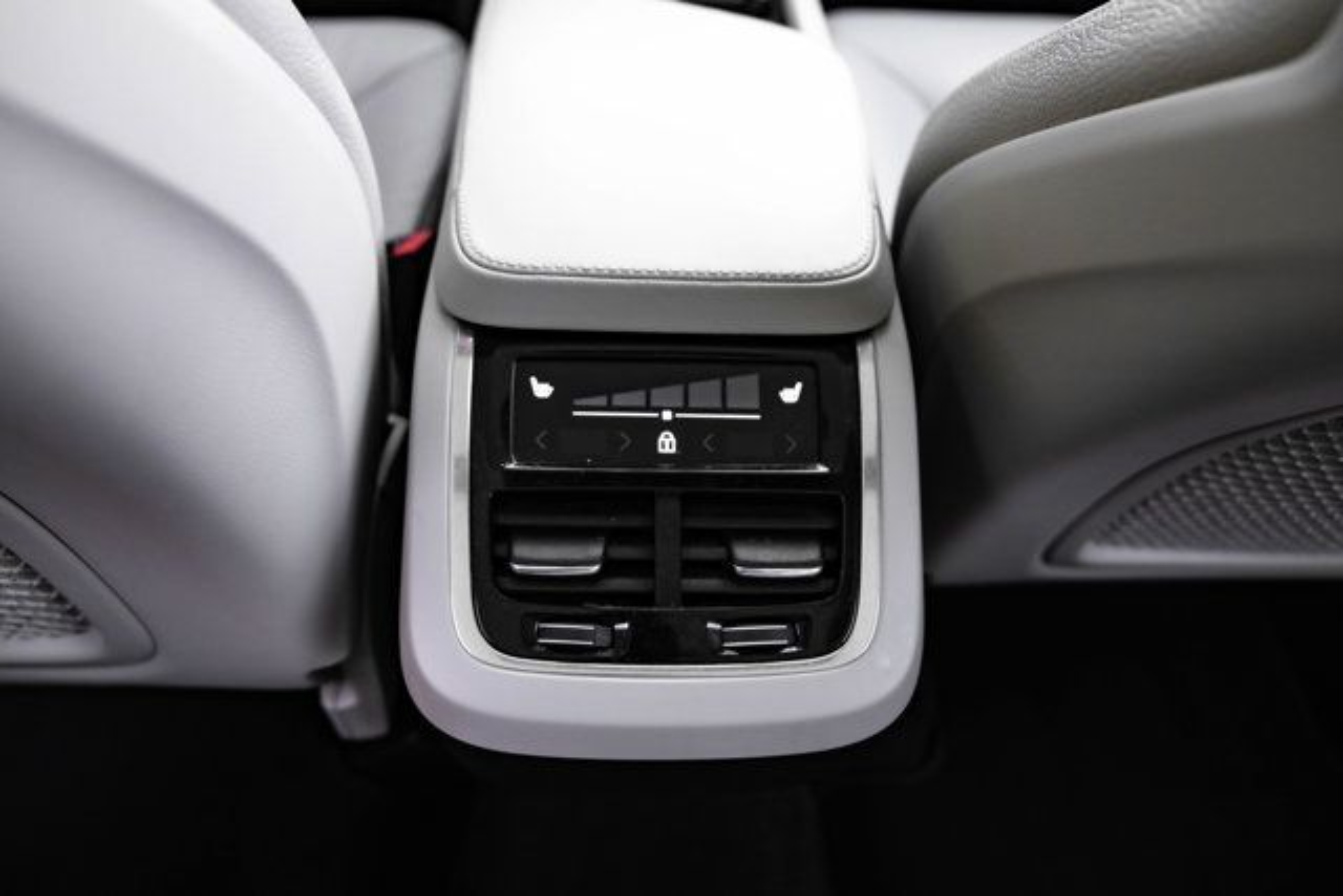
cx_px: 672
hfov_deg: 68.1
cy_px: 448
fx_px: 994
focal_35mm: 27
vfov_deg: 48.5
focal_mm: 24
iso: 640
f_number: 2.8
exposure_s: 1/250
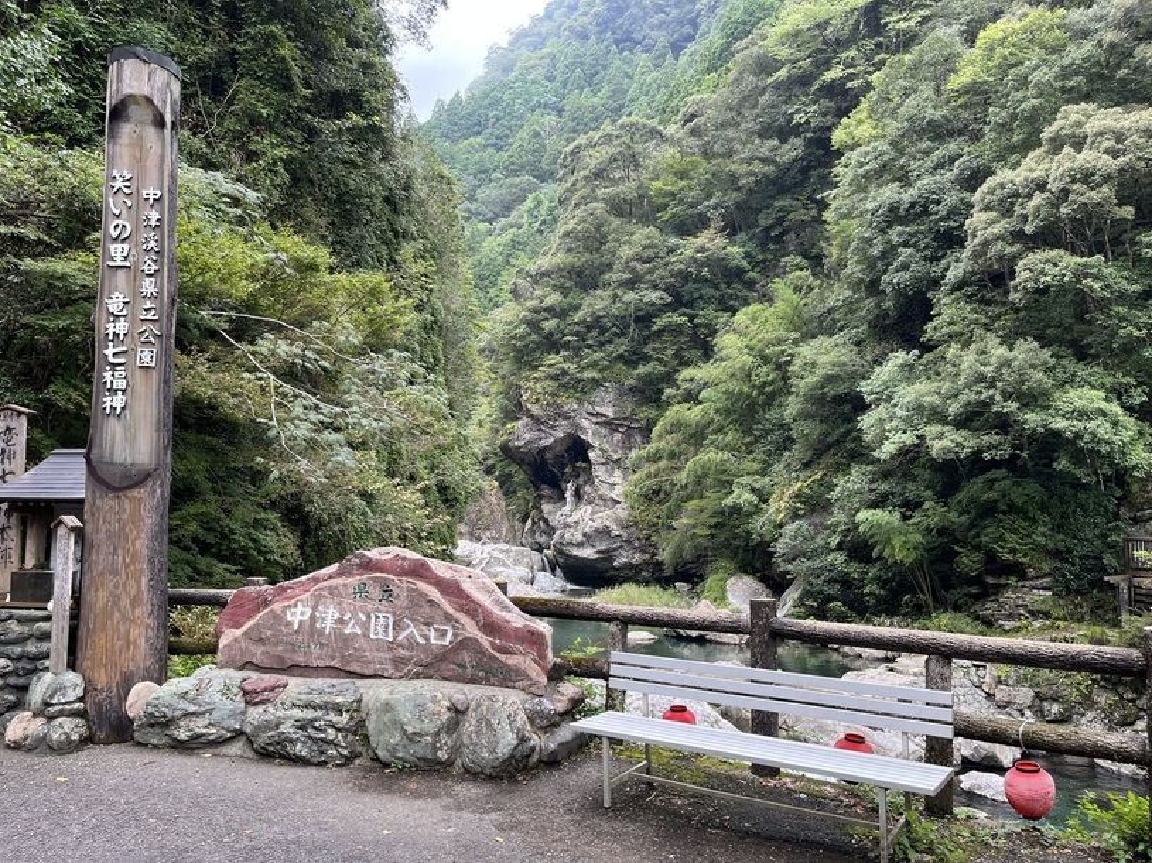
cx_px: 576
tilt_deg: +4.6
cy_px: 432
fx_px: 865
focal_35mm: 26
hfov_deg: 67.3
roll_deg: +0.3
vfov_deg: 53.1
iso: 64
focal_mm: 5.1
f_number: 1.6
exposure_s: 1/164
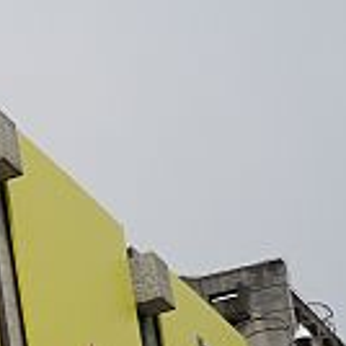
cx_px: -875
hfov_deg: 7.6
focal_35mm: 183
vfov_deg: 9.3
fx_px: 2069
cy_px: 488
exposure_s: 1/16000
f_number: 4
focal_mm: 24
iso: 1000
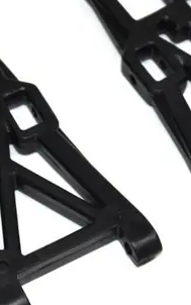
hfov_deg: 12.0
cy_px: 127
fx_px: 910
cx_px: 94
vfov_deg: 19.0
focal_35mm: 109
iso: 100
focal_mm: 27
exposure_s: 1/40
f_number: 10
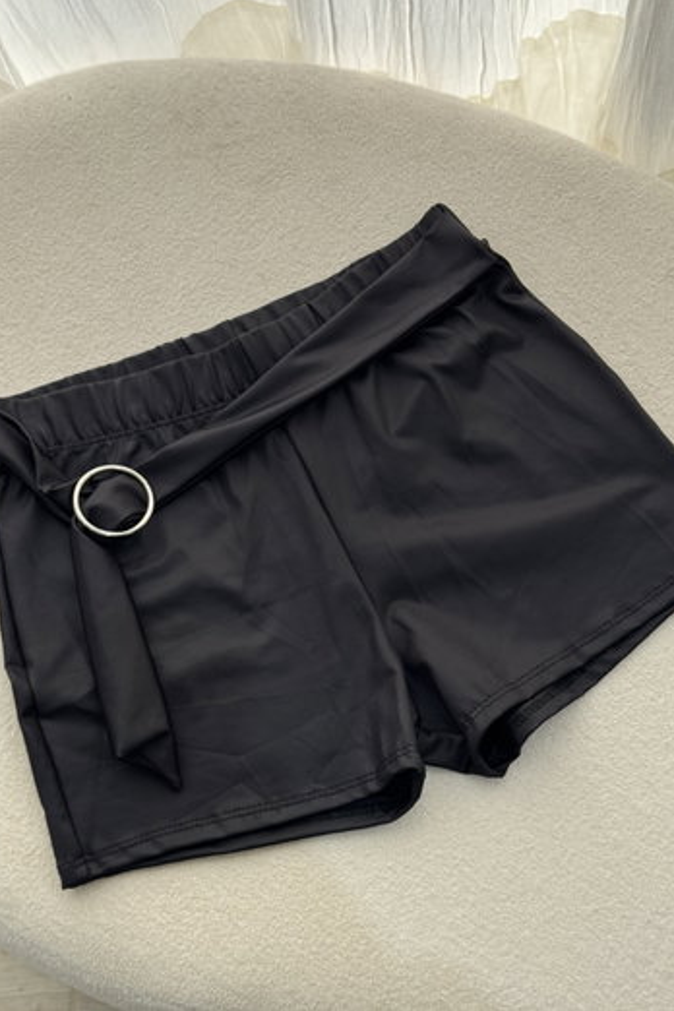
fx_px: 1432
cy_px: 497
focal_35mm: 51
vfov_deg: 38.9
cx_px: 335
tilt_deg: -74.7
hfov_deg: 26.5
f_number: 1.78
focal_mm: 6.76
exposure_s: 1/142
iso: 100
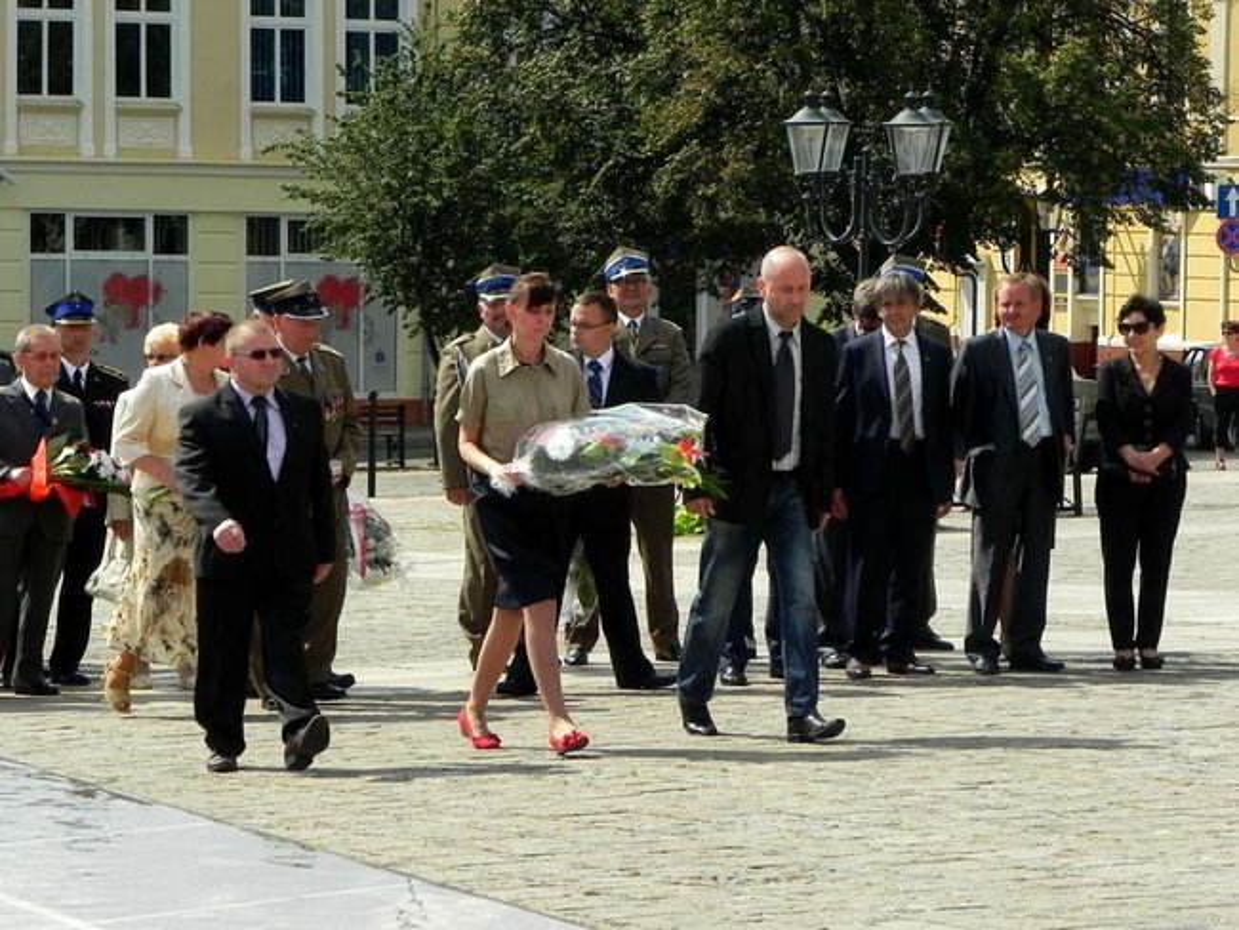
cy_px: 465
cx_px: 620
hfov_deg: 12.2
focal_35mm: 162
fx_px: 5801
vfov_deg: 9.2
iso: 160
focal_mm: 28.8
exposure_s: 1/376
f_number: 7.1
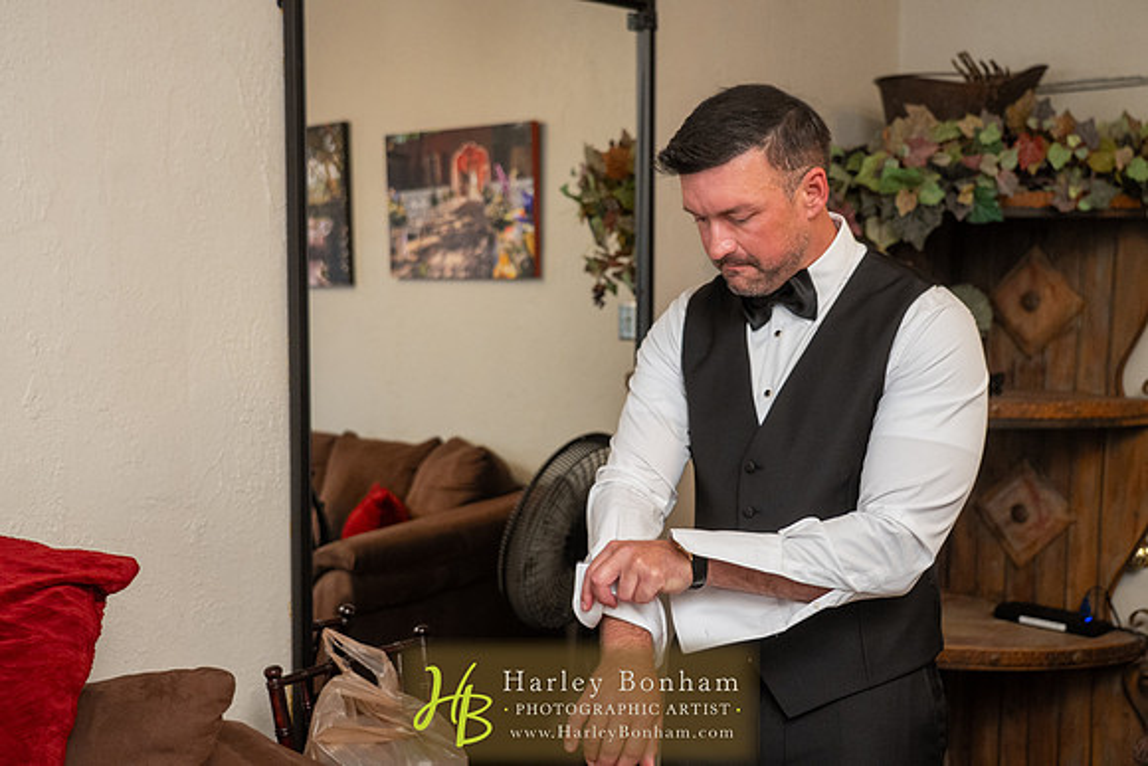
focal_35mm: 44
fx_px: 1403
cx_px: 574
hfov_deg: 44.5
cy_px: 383
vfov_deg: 30.5
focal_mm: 44
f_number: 4
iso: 3200
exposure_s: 1/80
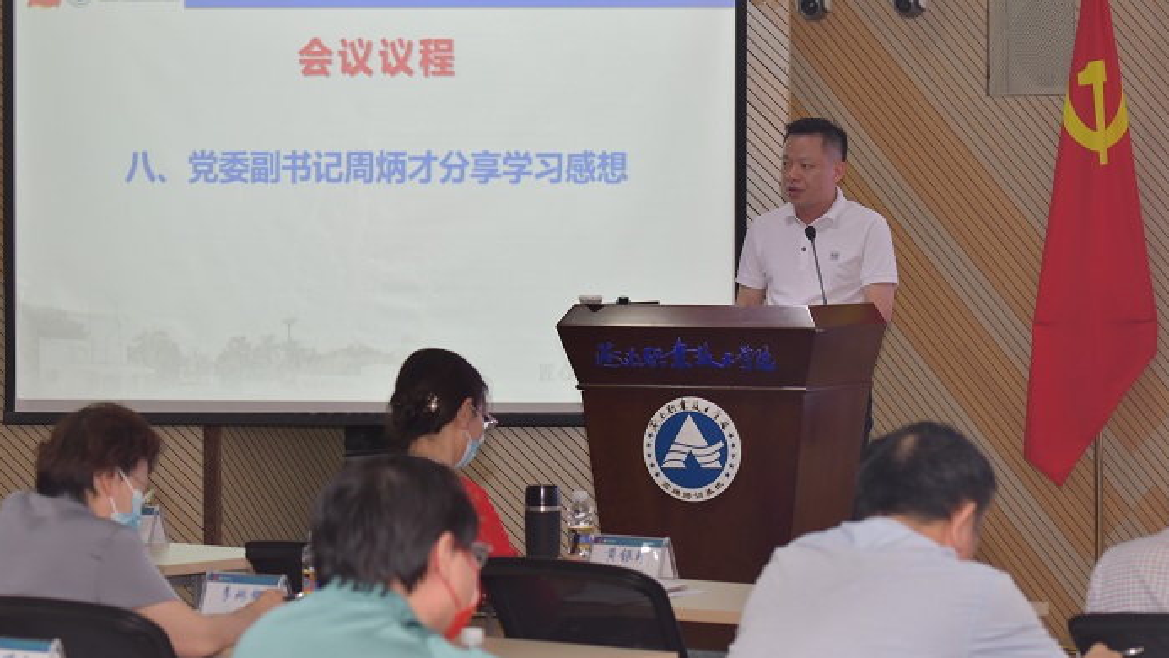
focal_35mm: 127
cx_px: 587
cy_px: 326
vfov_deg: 9.6
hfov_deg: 16.9
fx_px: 3937
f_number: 4.5
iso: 500
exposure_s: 1/160
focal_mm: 80
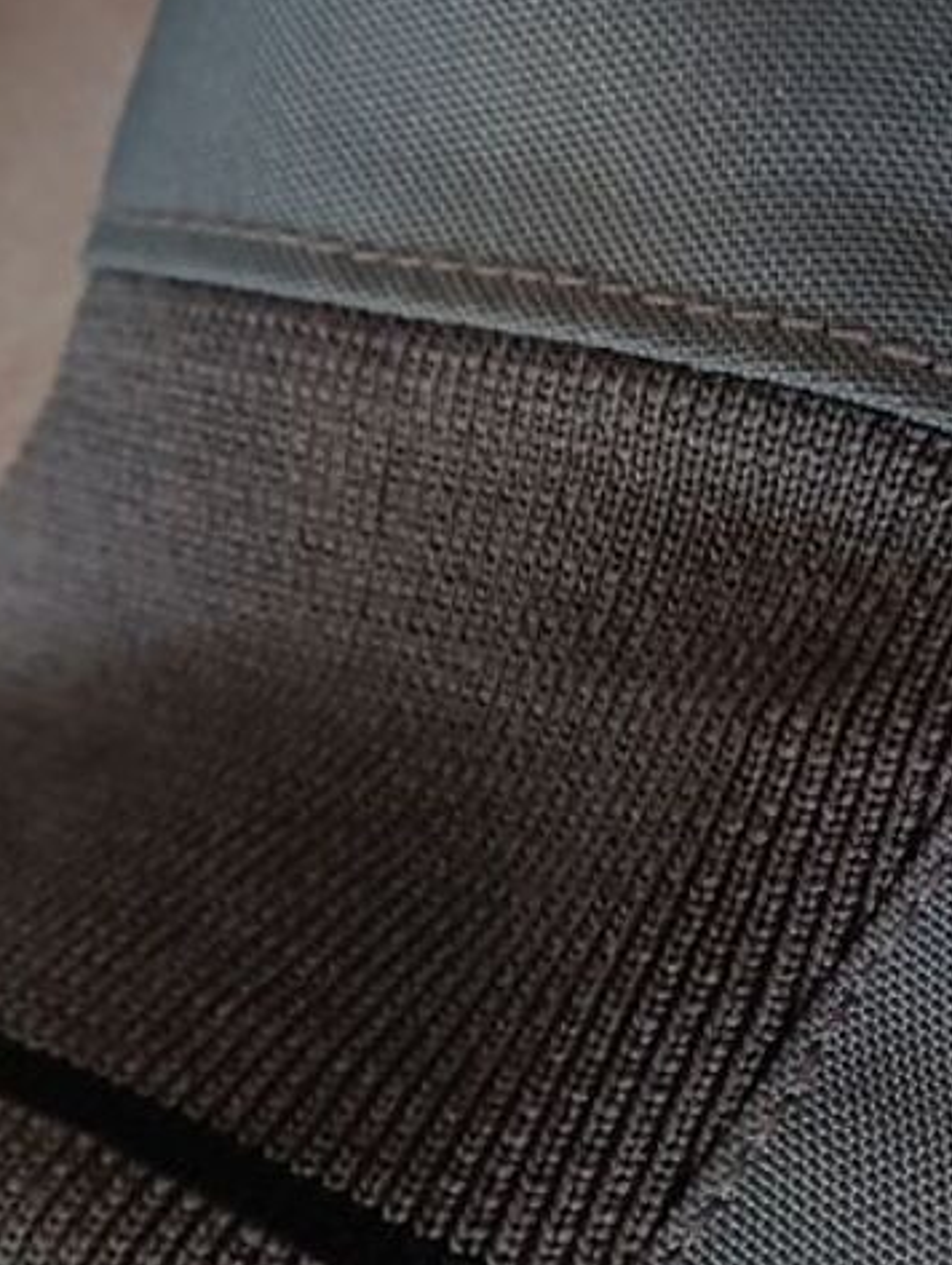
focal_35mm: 73
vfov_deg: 26.3
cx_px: 1054
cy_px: 944
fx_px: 2671
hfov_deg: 19.3
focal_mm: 3.96
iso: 598
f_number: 1.8
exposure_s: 1/33.3
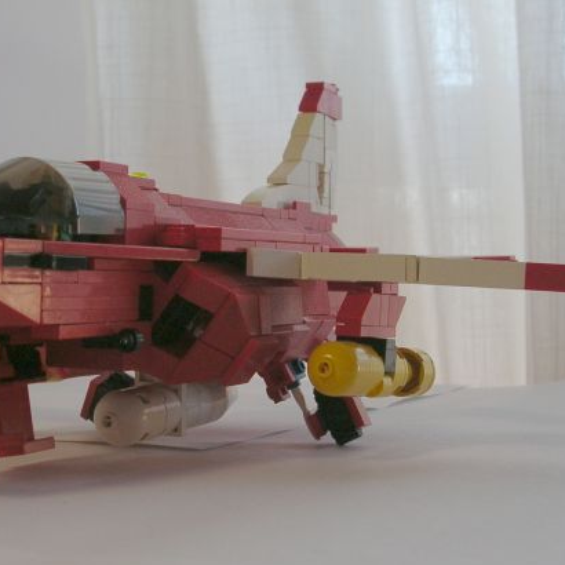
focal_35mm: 69
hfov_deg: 24.9
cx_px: 207
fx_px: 1274
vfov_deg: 25.0
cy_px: 312
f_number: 3
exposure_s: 1/37.3
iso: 50
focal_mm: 6.6
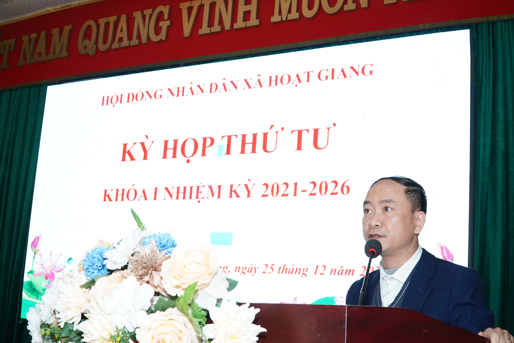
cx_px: 257
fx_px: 614
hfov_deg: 45.4
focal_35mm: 43
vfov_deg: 31.2
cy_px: 172
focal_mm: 29
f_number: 8
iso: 3200
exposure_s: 1/100
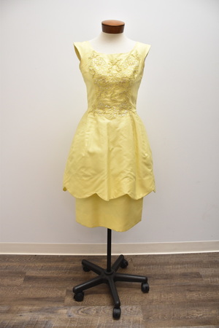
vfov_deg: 67.4
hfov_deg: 47.9
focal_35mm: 27
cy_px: 164
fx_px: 246
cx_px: 110
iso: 1000
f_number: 4.5
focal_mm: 18
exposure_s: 1/100
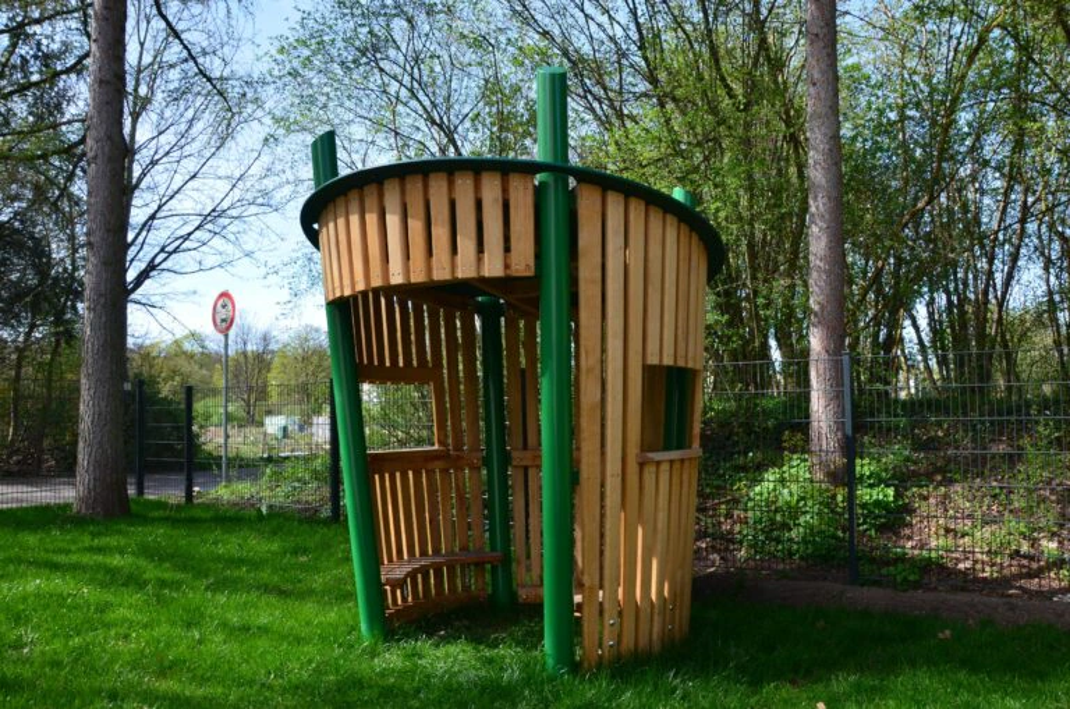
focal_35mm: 27
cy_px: 354
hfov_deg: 67.5
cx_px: 535
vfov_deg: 47.8
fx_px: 801
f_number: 9.5
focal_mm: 18
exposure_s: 1/60
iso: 220
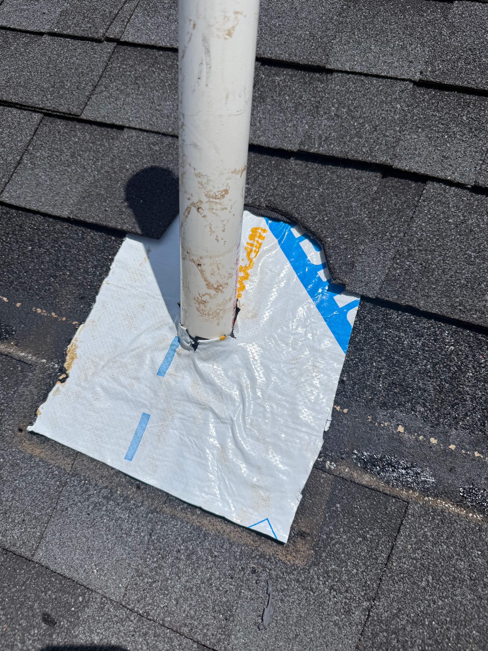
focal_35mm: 24
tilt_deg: -36.6
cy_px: 326
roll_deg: -7.4
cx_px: 244
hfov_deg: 56.8
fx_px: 451
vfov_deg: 71.6
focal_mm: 6.76
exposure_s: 1/14286
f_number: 1.78
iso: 64
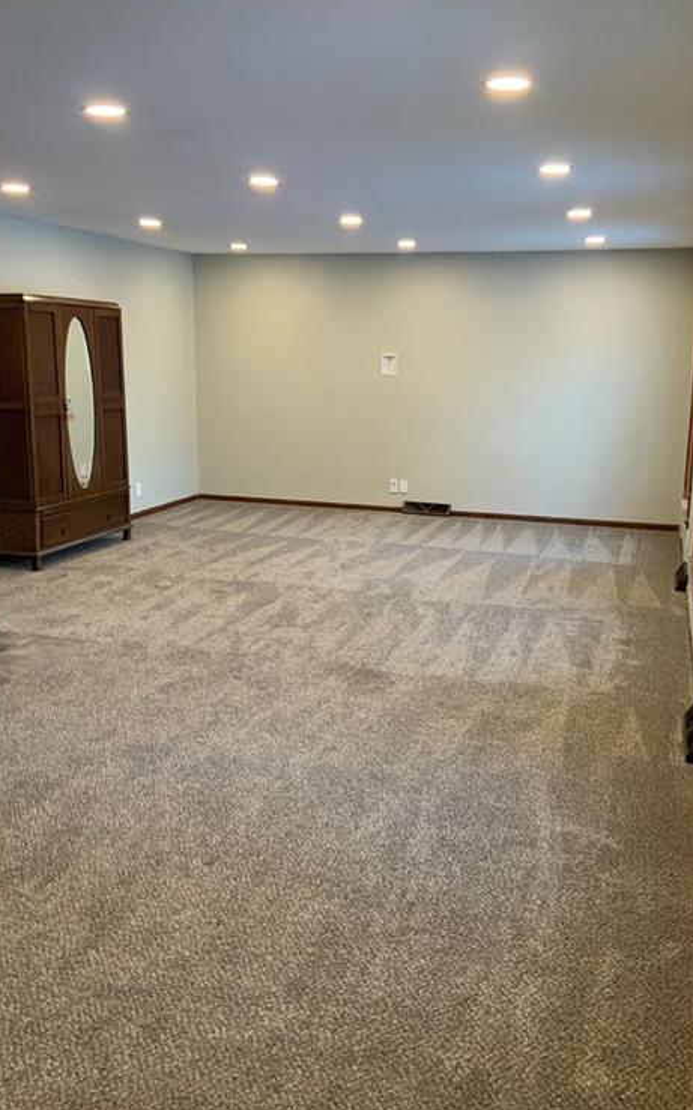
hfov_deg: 39.4
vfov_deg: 59.7
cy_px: 538
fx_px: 967
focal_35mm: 32
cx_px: 371
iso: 160
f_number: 1.8
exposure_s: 1/60
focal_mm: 3
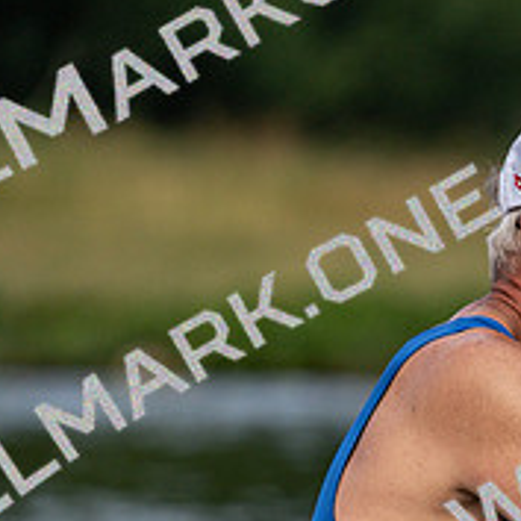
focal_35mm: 1115
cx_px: 809
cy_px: 558
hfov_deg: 1.6
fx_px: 18986
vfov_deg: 1.6
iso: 400
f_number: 6.3
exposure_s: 1/1600
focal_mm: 400
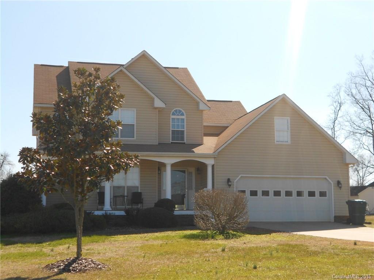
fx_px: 605
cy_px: 140
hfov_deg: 34.3
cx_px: 187
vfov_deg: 26.1
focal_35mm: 56
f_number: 4.9
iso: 80
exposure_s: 1/400
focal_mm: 10
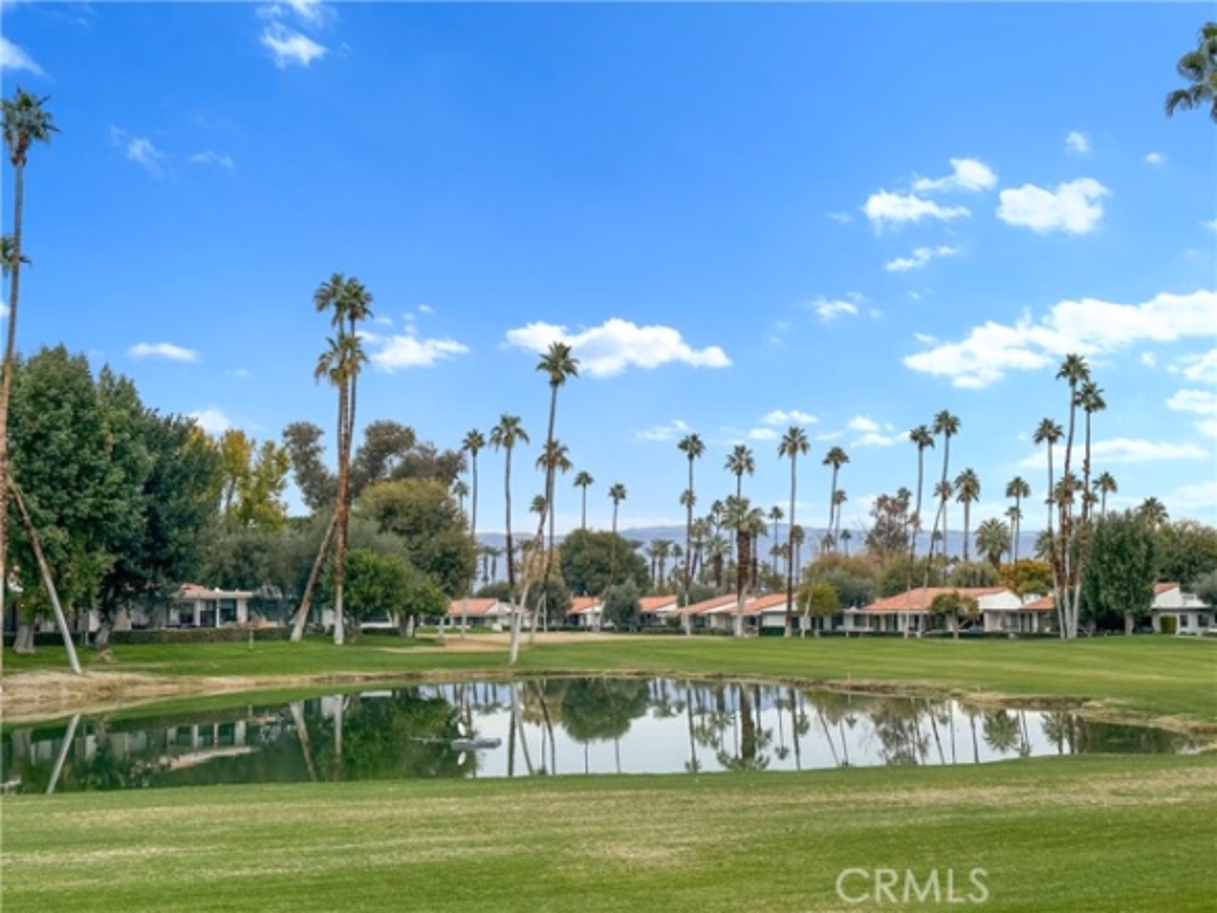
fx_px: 1688
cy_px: 456
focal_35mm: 48
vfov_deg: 30.3
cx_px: 608
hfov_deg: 39.7
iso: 64
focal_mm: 6.86
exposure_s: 1/900
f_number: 1.8
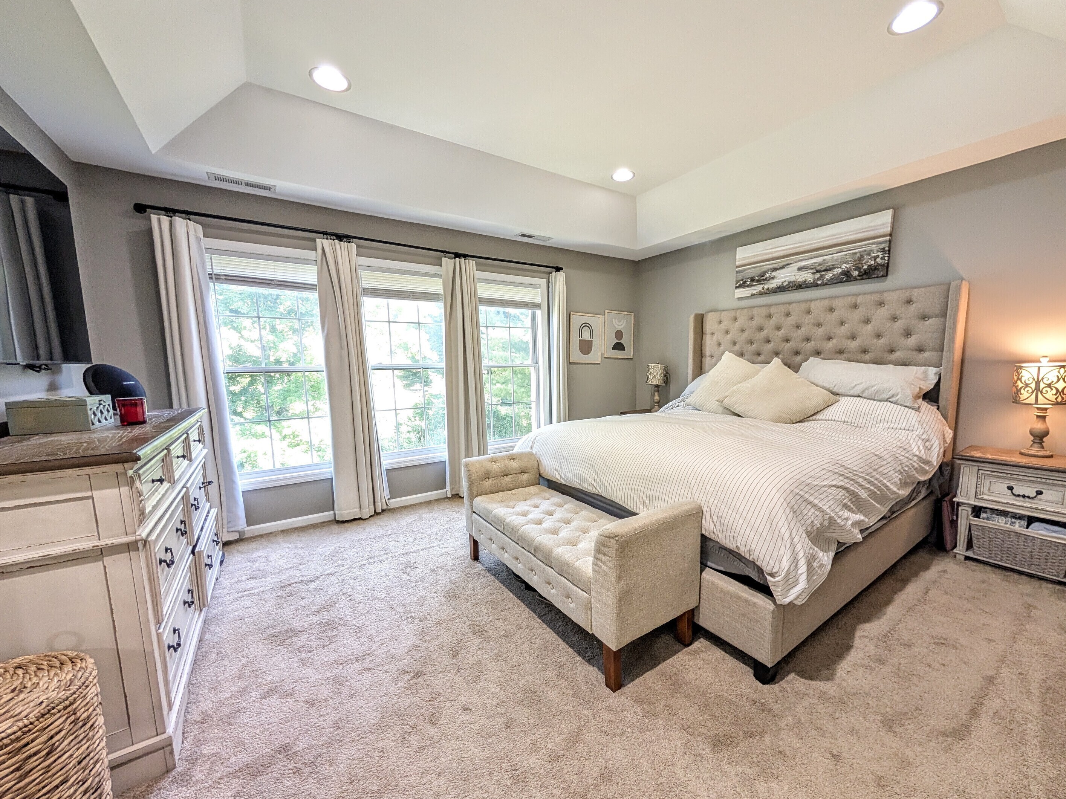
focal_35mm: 13
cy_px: 414
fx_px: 400
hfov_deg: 106.0
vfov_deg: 89.9
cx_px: 573
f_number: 1.7
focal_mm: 2.02
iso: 348
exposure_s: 1/120
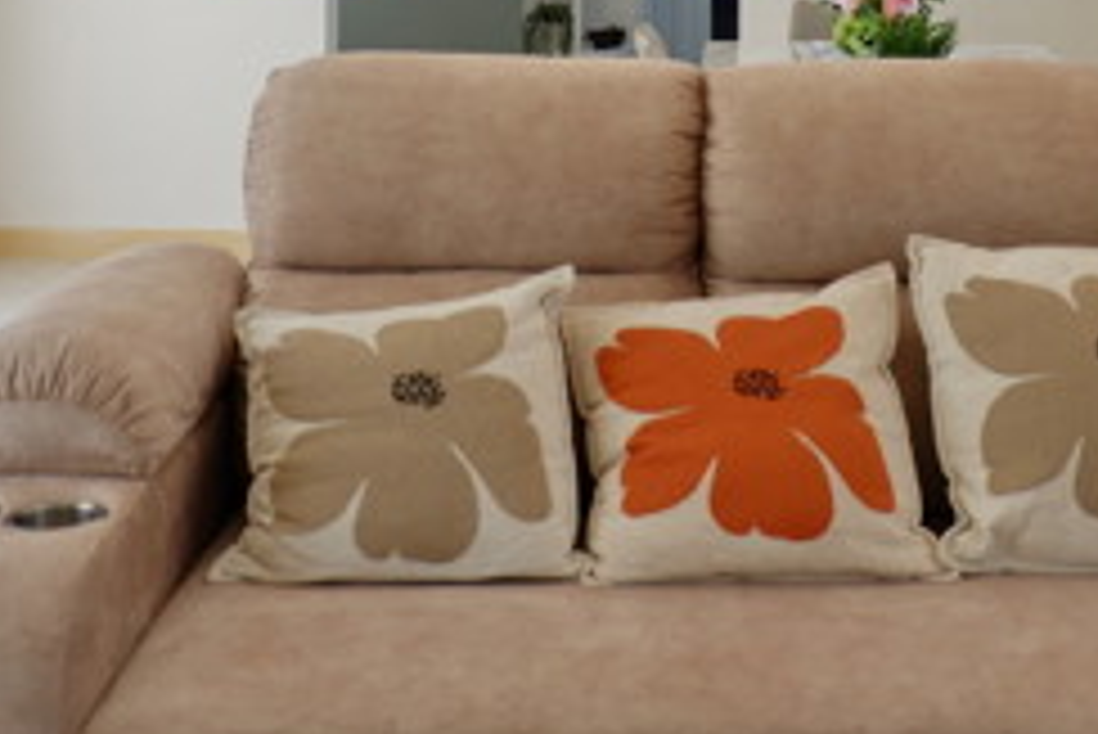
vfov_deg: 21.4
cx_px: 688
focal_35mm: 59
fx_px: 1800
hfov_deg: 33.7
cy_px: -140
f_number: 3.5
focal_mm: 16
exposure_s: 1/125
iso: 200
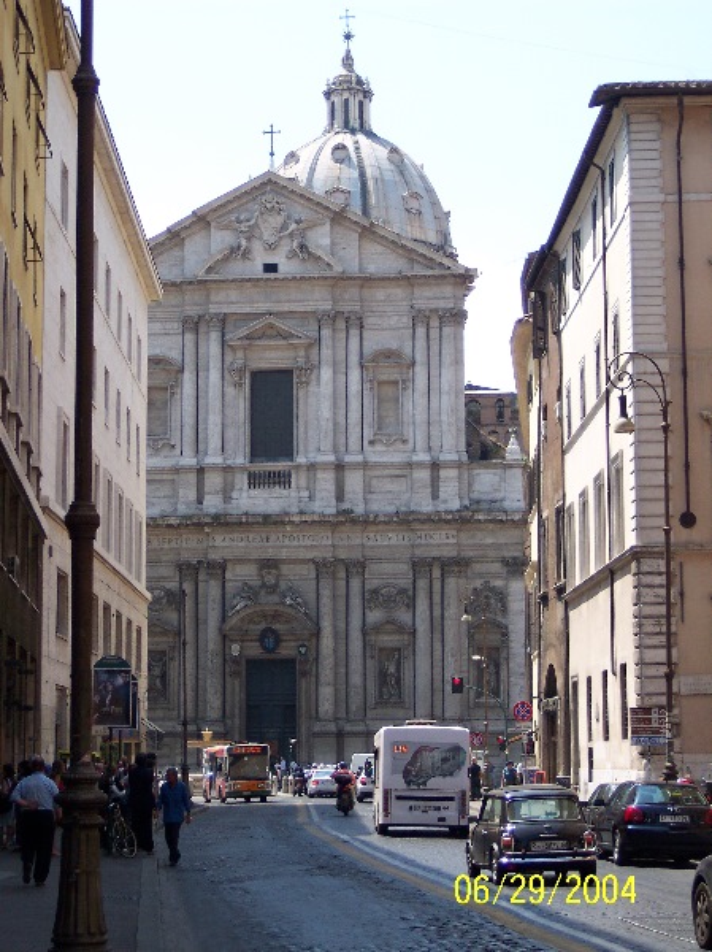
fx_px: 2087
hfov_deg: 19.4
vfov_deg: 25.7
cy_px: 476
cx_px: 356
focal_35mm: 76
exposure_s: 1/700
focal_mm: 16
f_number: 3.8
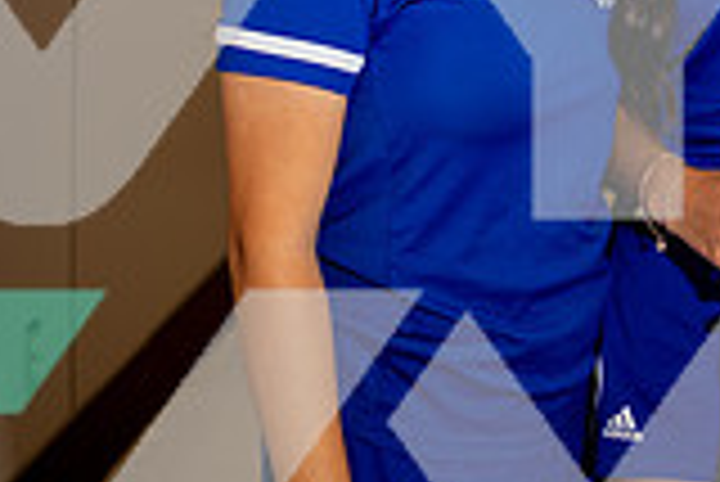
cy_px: -236
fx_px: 2182
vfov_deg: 12.0
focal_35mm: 109
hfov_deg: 18.4
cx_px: 646
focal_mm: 24
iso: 40
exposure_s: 1/250
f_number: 1.4
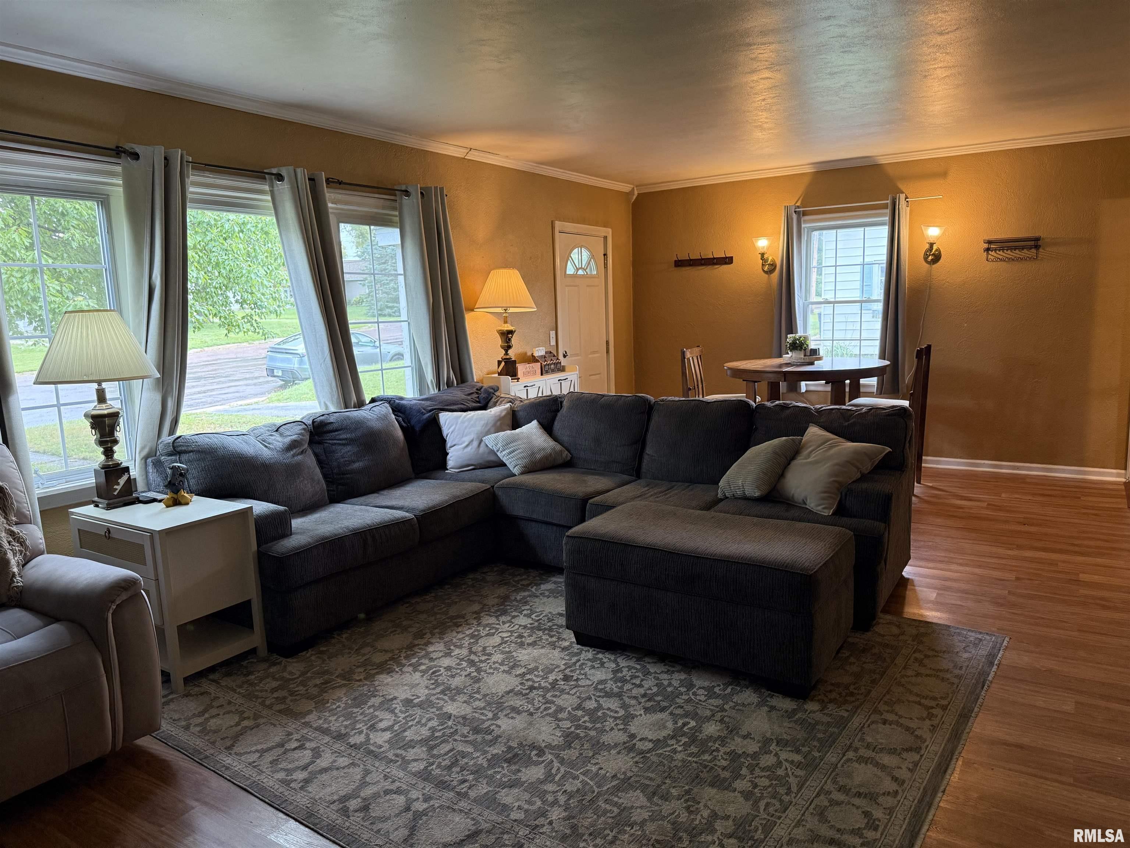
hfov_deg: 71.6
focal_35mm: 24
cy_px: 424
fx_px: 783
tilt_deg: -8.4
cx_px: 565
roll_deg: +1.7
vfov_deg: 56.8
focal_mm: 6.76
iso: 200
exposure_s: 1/62
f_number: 1.78
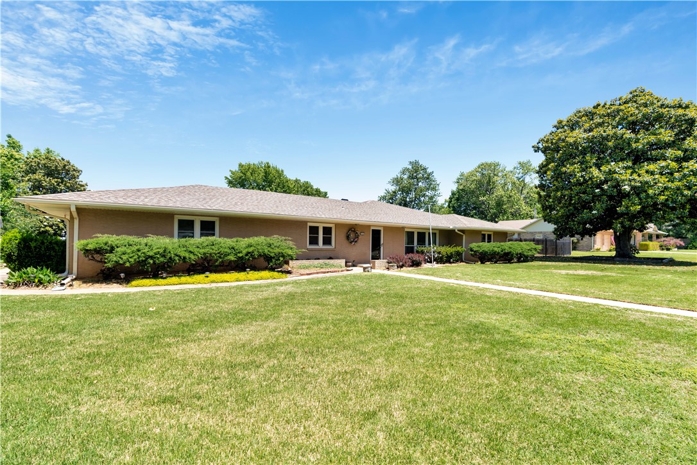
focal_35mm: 16
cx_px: 348
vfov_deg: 73.7
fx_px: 310
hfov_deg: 96.7
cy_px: 232
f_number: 7.1
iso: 160
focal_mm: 16
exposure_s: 1/100
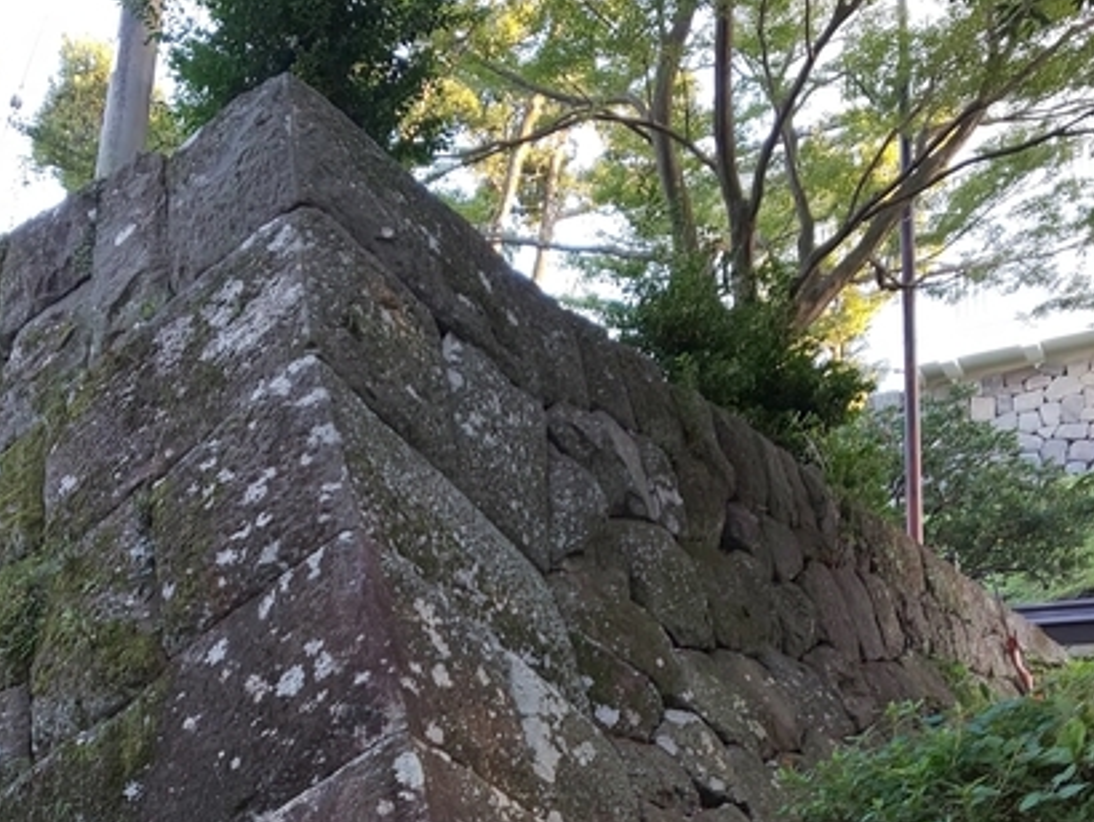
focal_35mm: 39
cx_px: 438
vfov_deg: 34.4
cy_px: 769
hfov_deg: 47.6
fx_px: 1233
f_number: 1.94
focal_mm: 3.45
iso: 57
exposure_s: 1/33
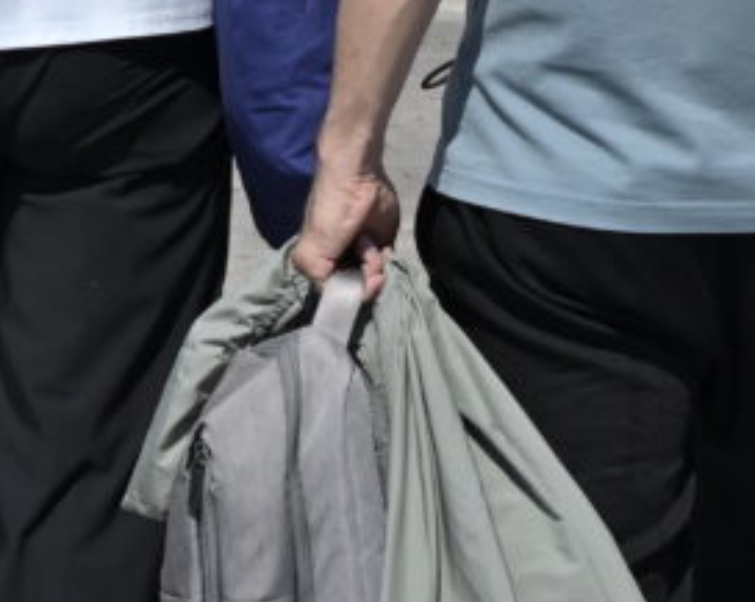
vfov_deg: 7.6
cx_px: -142
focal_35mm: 199
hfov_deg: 9.6
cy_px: -230
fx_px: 4442
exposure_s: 1/1000
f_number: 8
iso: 160
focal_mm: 40
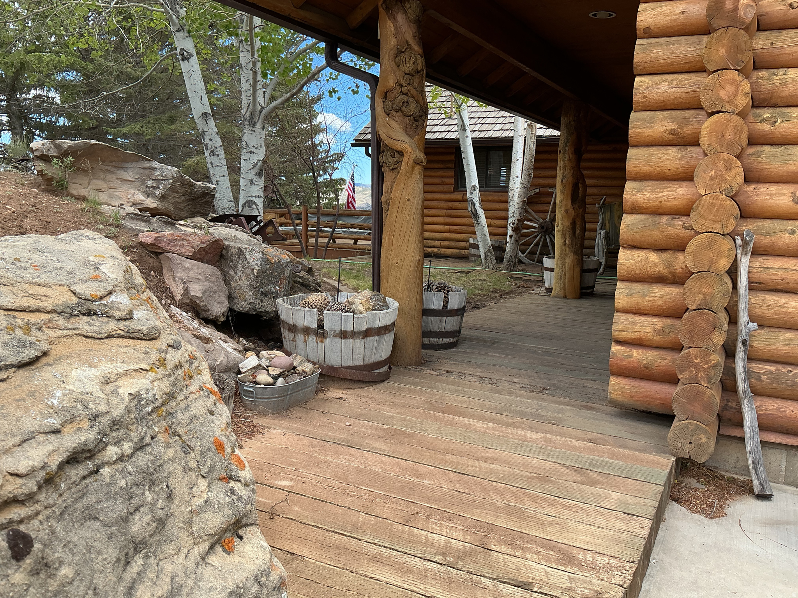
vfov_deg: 48.2
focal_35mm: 29
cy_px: 299
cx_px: 399
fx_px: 669
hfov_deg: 61.7
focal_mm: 3
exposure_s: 1/415
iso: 25
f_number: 1.8
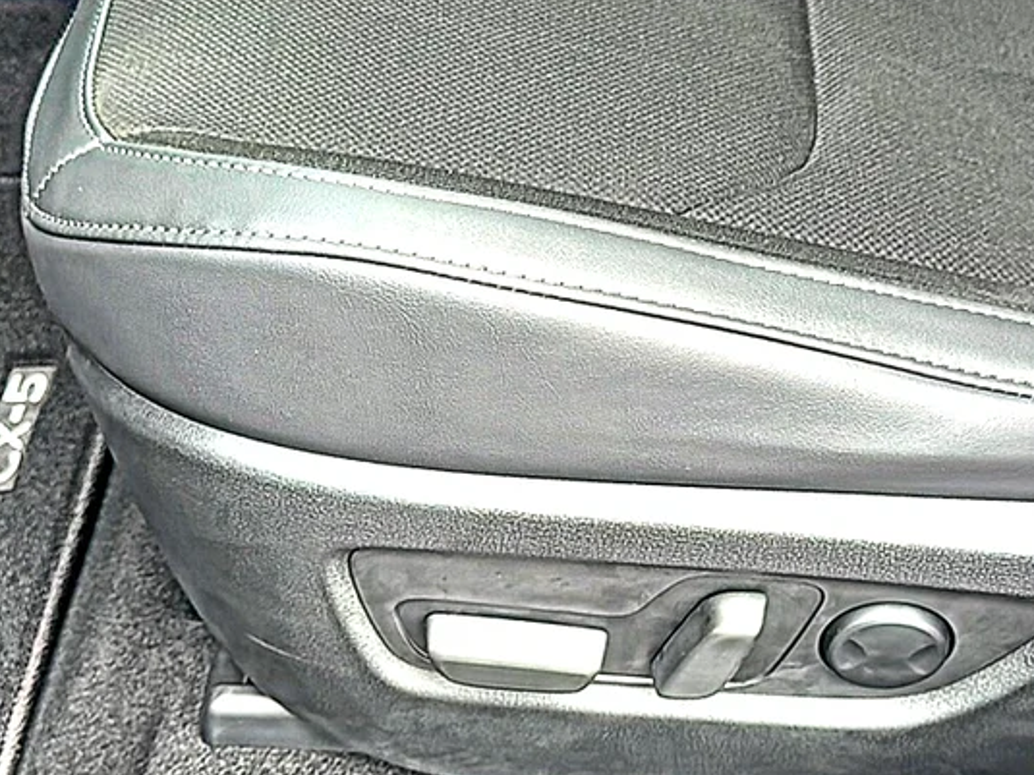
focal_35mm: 51
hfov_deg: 37.3
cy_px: 467
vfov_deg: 28.5
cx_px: 626
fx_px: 1523
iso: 100
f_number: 1.78
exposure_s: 1/197
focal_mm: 6.86
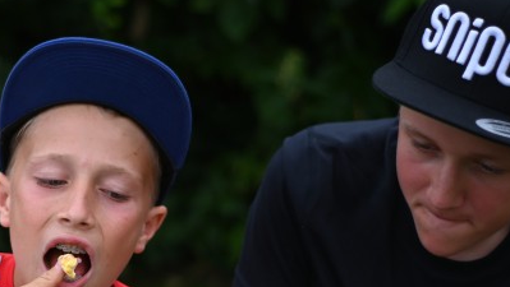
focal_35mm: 126
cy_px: 230
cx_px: 88
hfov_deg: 16.9
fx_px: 1705
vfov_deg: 9.6
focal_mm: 50
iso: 100
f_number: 1.8
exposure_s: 1/320
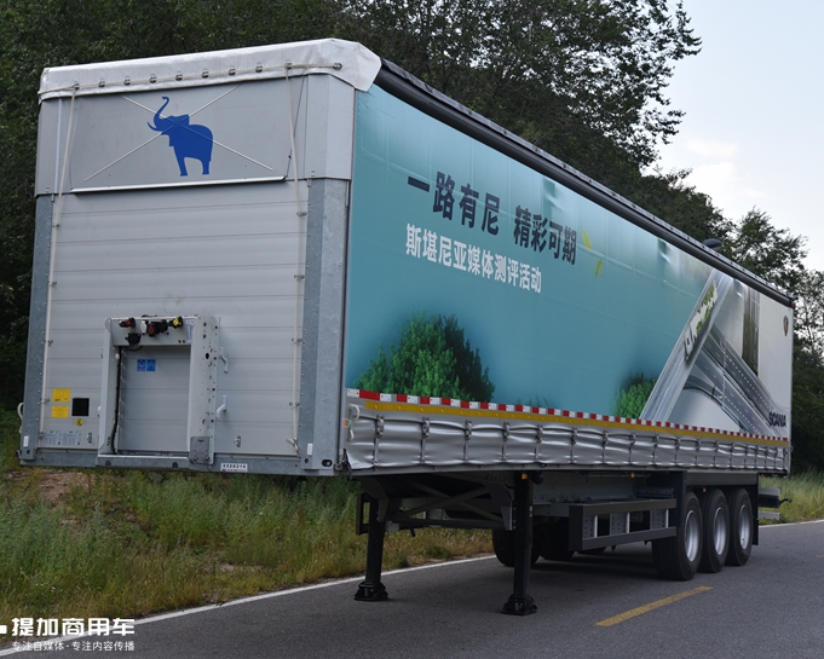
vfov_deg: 28.6
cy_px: 327
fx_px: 1293
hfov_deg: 35.3
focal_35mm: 53
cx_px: 461
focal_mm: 46
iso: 400
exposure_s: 1/250
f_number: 8
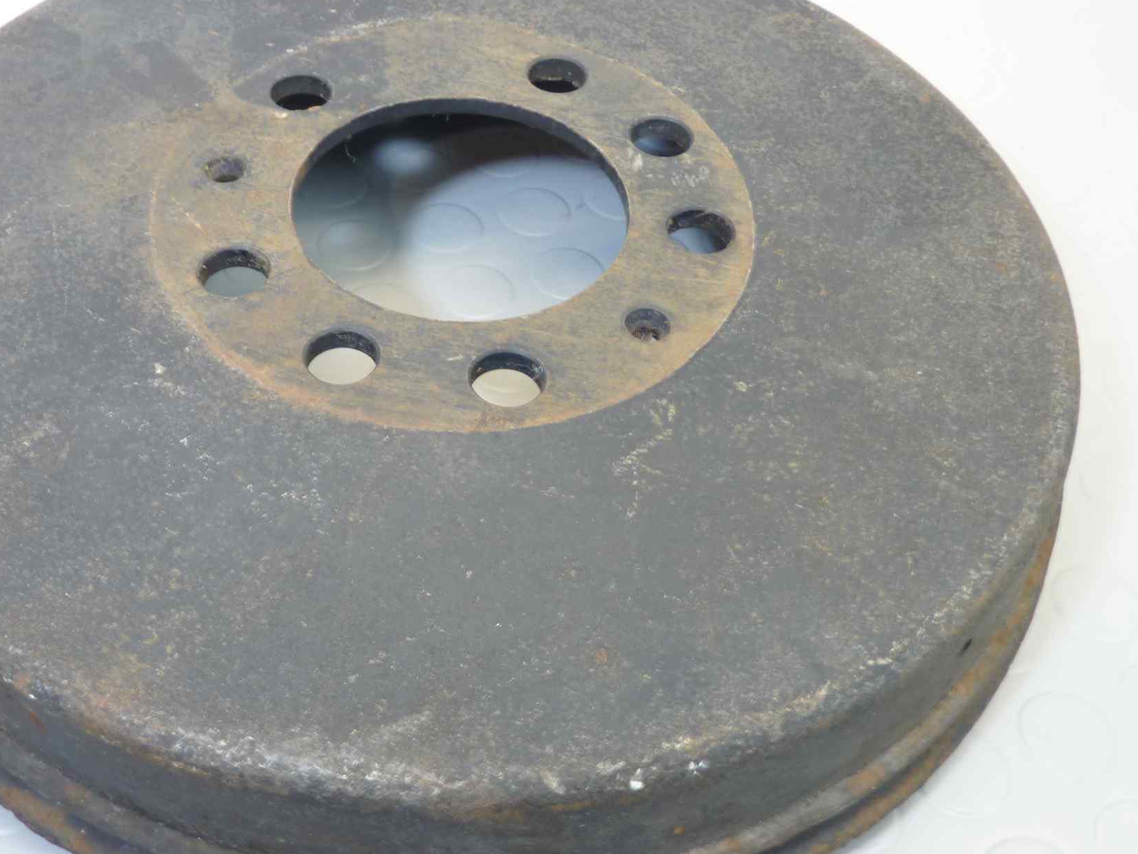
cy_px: 402
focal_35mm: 39
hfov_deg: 47.7
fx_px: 1282
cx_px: 485
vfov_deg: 36.8
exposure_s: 1/10
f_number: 3.3
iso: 80
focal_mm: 4.1
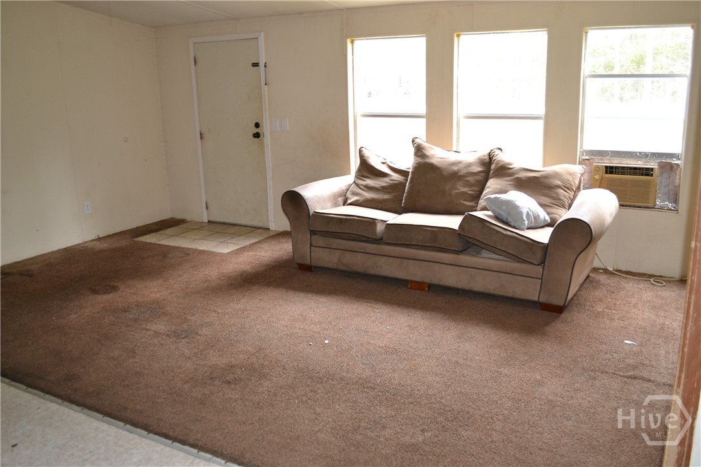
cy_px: 234
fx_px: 584
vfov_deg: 43.6
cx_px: 350
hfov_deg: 61.9
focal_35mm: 30
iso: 640
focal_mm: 20
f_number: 3.8
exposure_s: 1/60
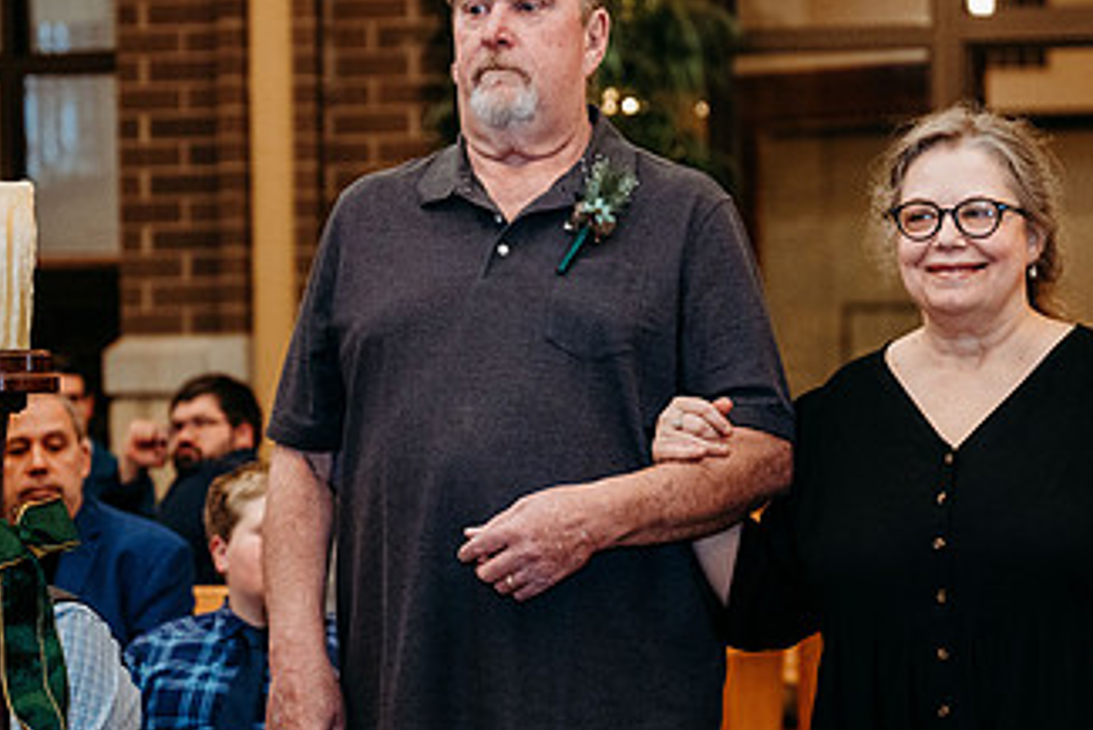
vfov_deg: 11.0
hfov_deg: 16.3
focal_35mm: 125
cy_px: 483
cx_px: 723
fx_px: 3797
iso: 2000
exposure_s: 1/200
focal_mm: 70
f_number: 2.8
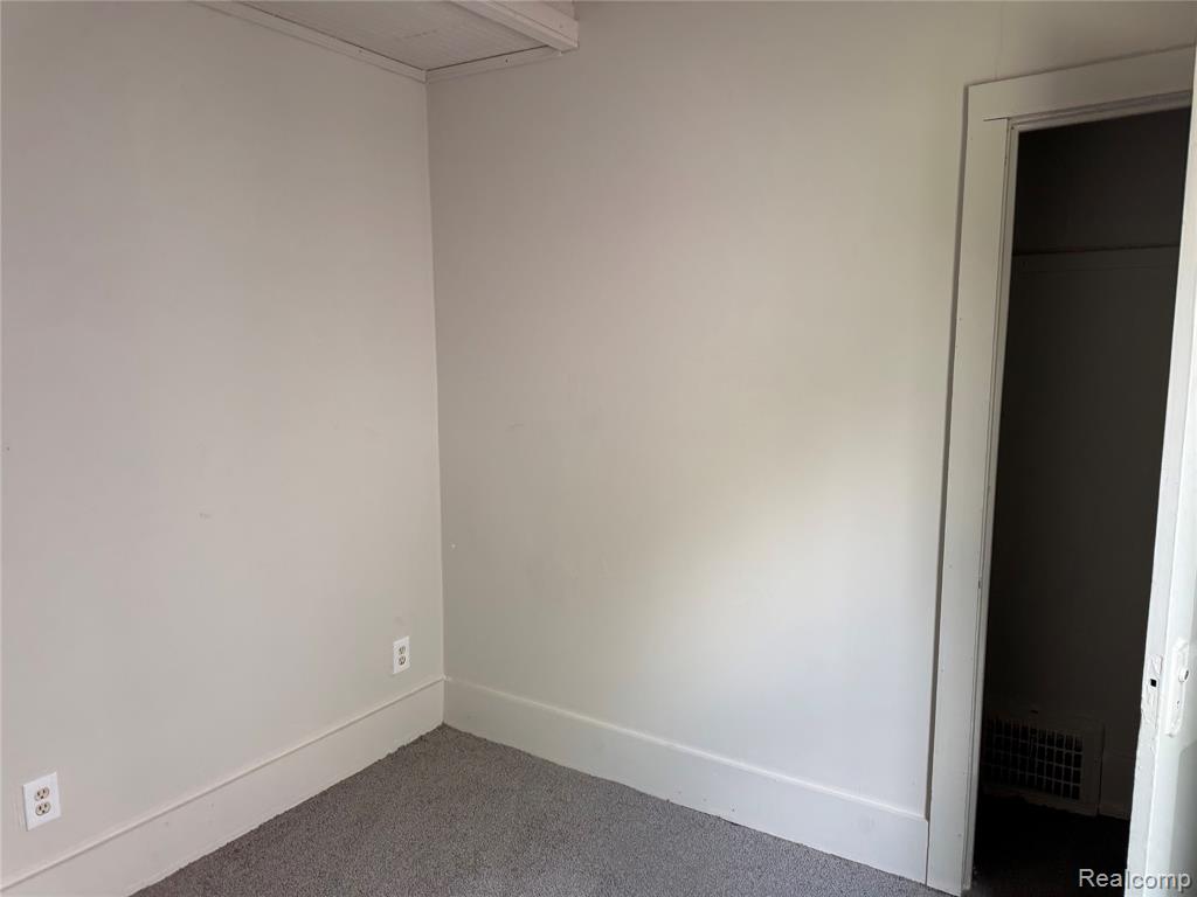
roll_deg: -0.1
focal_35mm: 24
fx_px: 830
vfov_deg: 56.8
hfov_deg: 71.6
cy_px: 448
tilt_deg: -7.0
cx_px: 598
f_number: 1.78
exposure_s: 1/121
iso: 125
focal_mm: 6.76
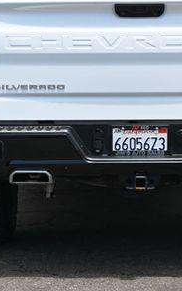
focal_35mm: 149
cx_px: 136
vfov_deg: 14.0
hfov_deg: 8.8
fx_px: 1185
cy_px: 83
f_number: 6
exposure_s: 1/250
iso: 200
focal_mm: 45
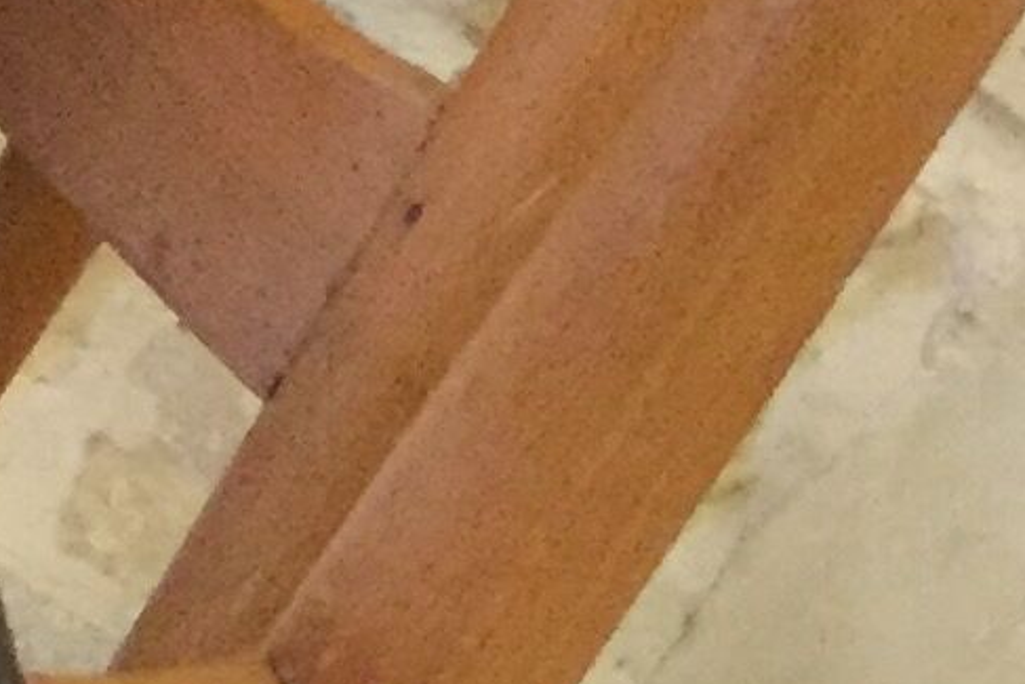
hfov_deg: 10.2
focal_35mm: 202
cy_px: 1656
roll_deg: -39.2
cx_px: 612
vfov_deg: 6.5
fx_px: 5753
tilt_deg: -26.7
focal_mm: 4.15
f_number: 2.2
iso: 320
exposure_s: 1/17
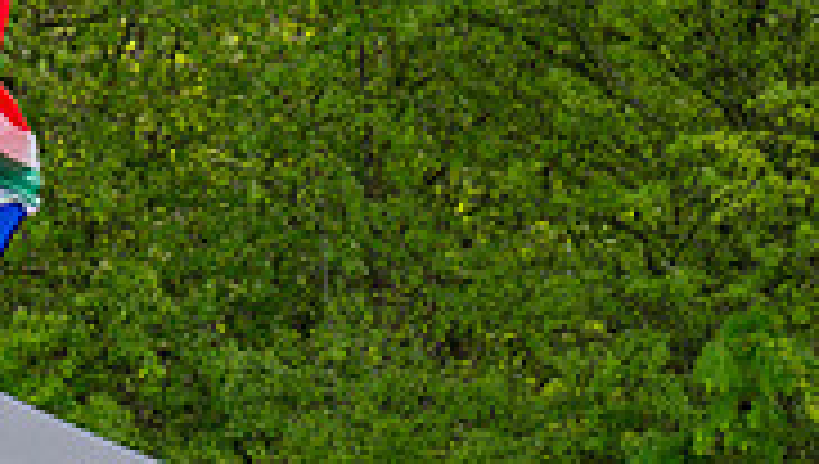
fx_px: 13354
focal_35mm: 614
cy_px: 858
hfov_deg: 3.5
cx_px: -861
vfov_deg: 2.0
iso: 200
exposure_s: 1/250
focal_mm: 84
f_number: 8
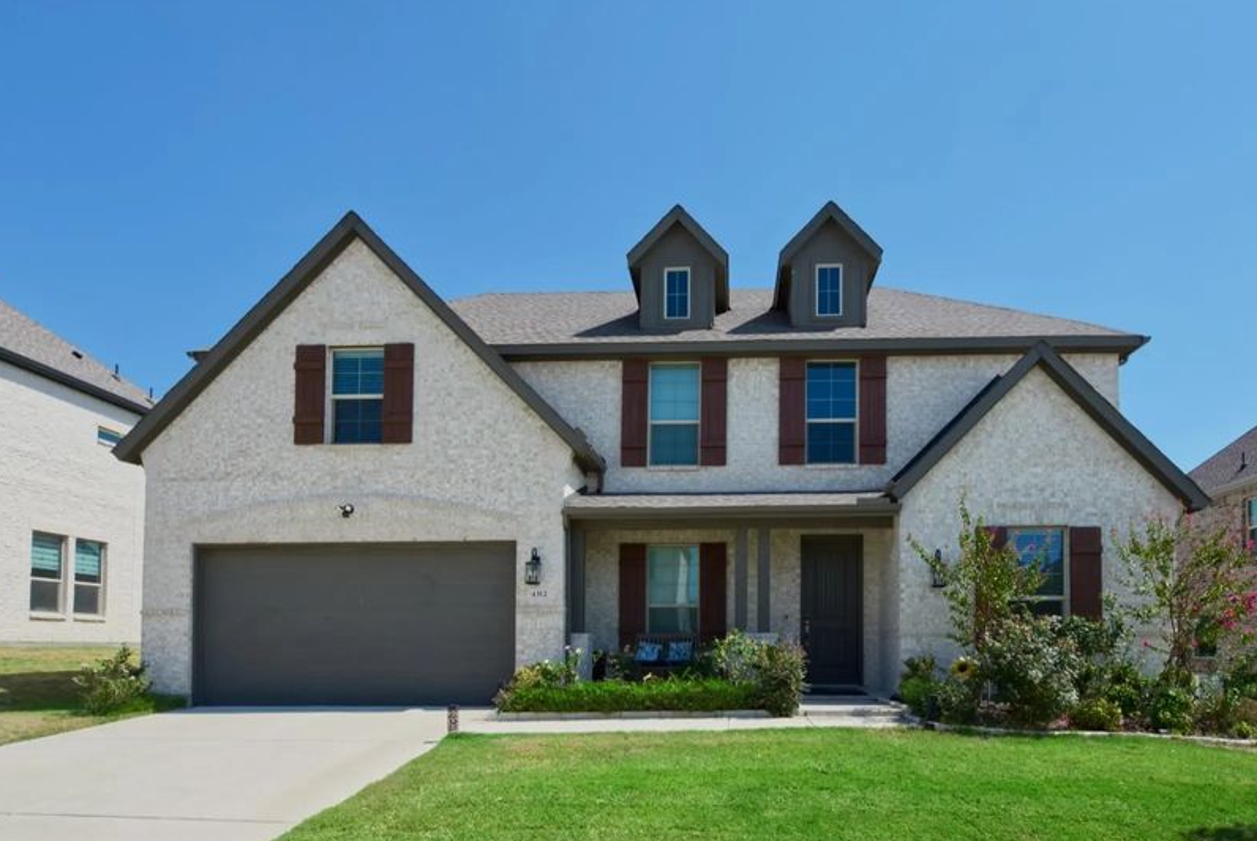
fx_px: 629
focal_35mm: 18
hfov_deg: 89.7
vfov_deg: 67.2
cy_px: 480
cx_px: 687
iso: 200
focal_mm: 14
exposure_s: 1/500
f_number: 11
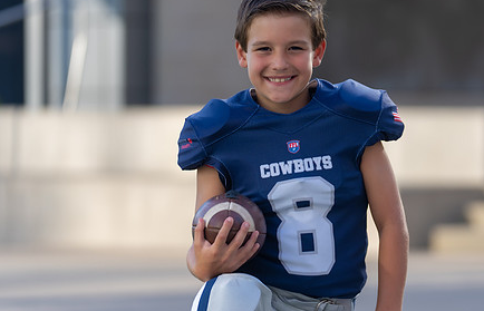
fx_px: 3045
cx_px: 321
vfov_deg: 5.8
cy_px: 156
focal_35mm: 229
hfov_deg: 9.1
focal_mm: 146
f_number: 2.8
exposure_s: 1/500
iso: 100
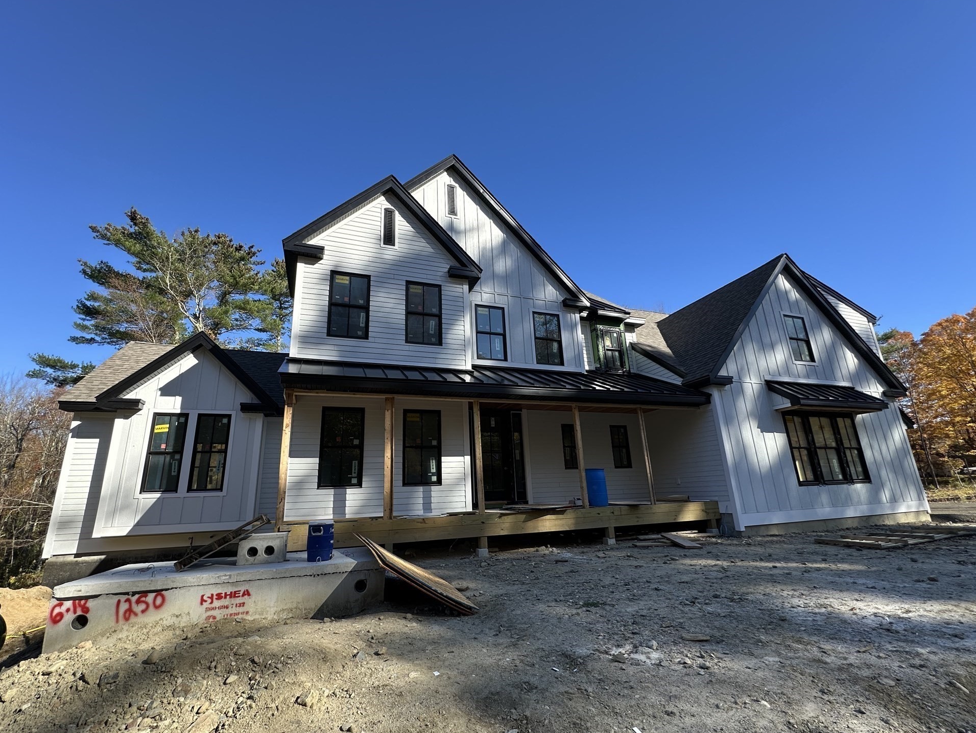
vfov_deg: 81.7
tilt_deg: +15.8
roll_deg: +2.2
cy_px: 377
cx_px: 473
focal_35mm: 15
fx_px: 423
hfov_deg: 98.1
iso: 50
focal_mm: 2.22
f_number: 2.2
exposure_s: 1/622
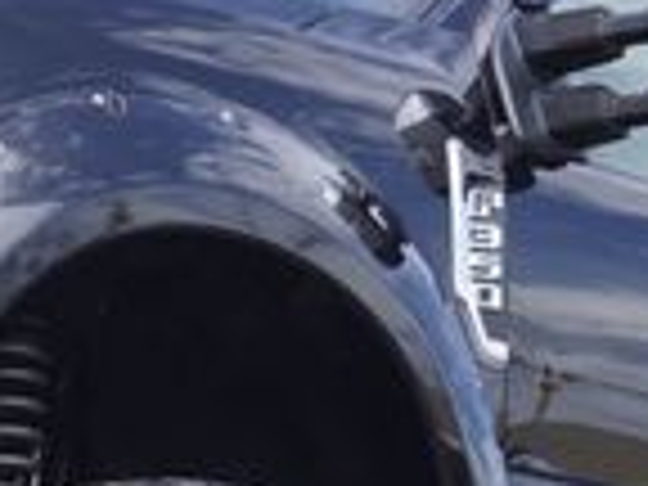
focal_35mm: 160
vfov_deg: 9.2
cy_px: 486
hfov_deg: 12.3
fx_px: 2998
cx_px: 207
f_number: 7.1
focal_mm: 25
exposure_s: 1/200
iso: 100
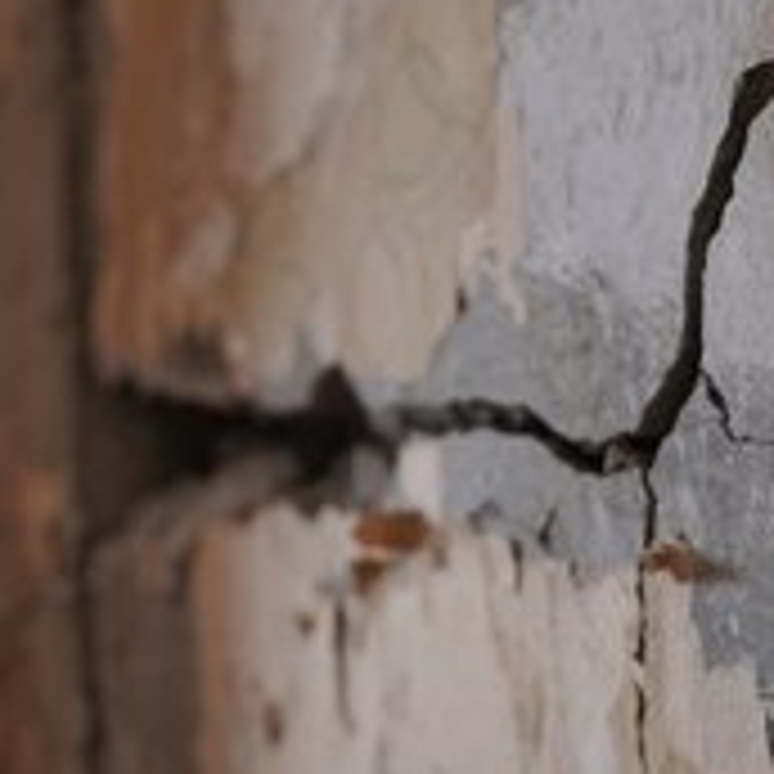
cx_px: 315
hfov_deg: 25.0
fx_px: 1745
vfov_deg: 25.0
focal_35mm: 69
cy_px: 421
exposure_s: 1/60
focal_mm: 35
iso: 4000
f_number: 2.8
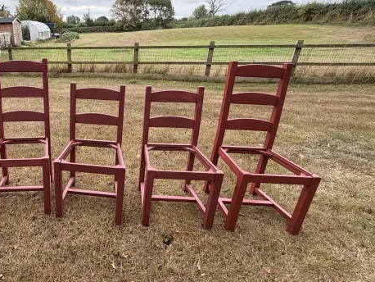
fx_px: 238
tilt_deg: -21.3
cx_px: 90
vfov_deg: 60.8
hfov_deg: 70.8
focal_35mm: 22
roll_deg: +1.6
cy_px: 117
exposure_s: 1/717
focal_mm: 2.22
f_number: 2.2
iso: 40
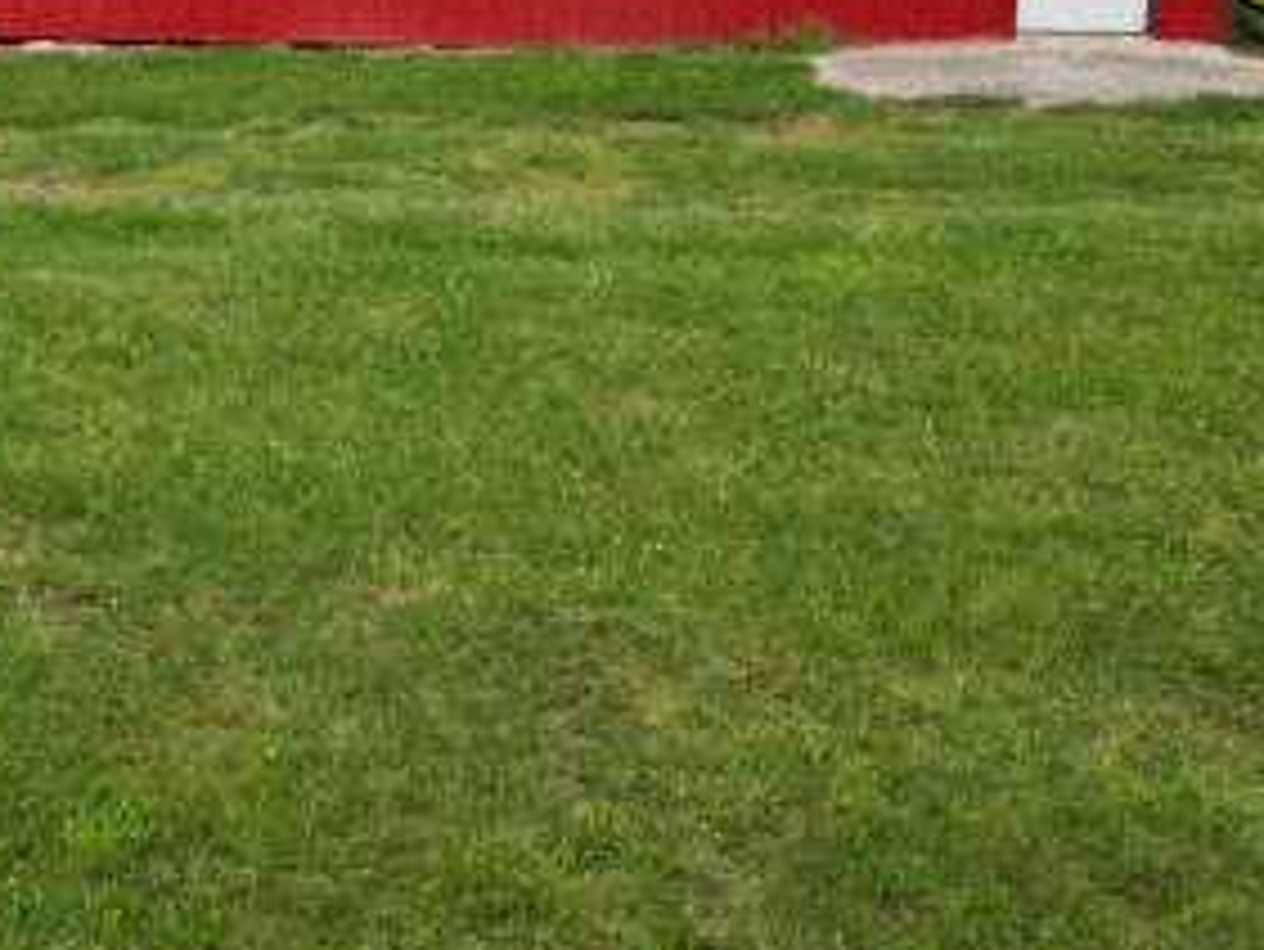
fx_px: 2082
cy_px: 198
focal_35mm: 57
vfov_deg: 25.3
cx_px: 286
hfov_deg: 33.0
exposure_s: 1/3000
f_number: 1.7
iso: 200
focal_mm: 6.72
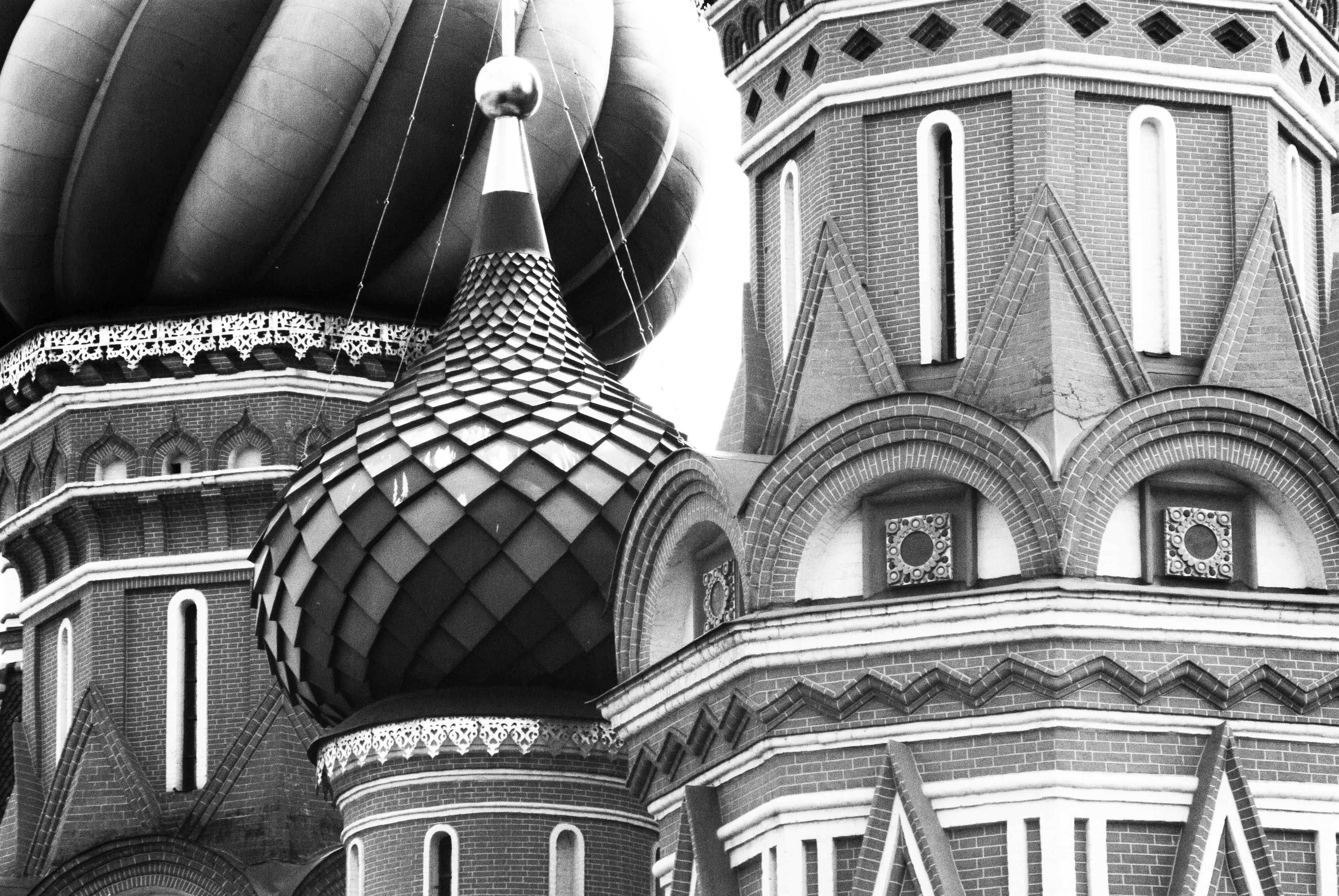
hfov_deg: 9.3
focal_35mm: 222
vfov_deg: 6.2
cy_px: 448
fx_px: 8267
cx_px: 670
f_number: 22
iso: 400
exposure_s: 1/90
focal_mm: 148
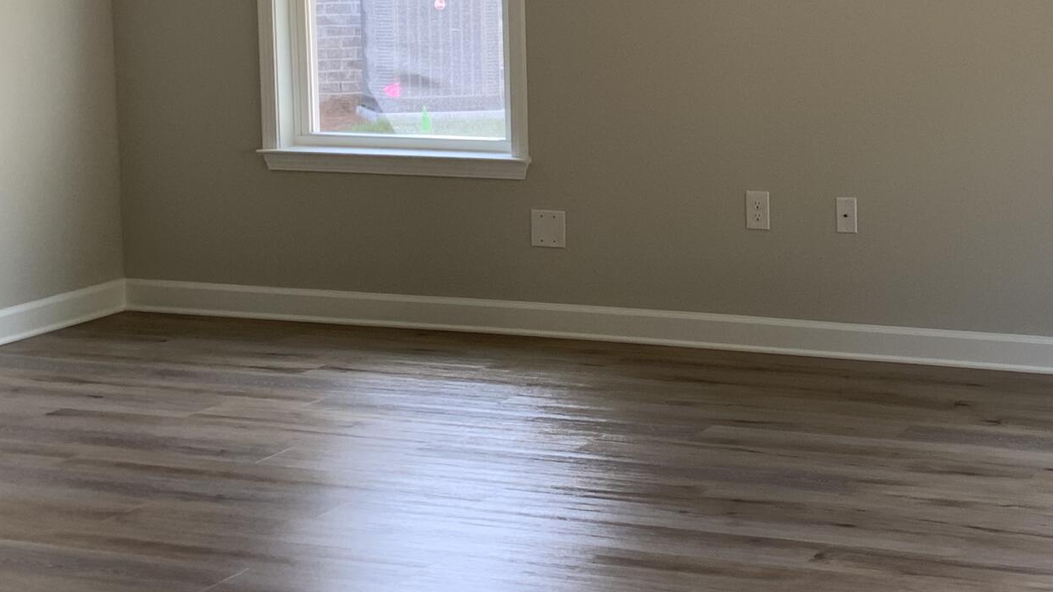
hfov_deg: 26.8
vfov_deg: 15.6
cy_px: 115
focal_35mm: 77
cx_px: 896
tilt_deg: -4.9
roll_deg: -0.3
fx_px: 2150
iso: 32
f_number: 1.8
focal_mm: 3
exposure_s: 1/120
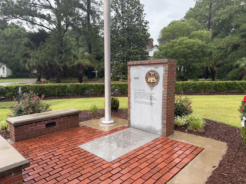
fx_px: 171
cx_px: 123
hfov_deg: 71.6
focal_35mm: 24
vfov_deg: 56.8
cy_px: 92
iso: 200
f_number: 1.78
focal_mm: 6.76
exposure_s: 1/120
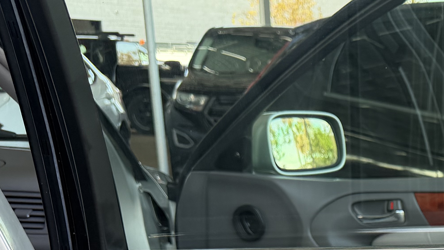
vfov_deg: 14.5
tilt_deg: -20.0
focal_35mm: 75
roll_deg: -1.1
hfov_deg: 25.5
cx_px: 527
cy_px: 420
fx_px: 883
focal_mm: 6.76
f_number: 1.78
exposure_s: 1/197
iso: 80
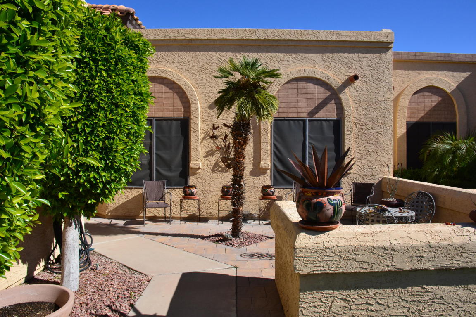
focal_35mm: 27
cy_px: 158
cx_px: 238
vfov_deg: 47.9
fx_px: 357
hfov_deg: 67.4
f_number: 11
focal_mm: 18
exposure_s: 1/500
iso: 400
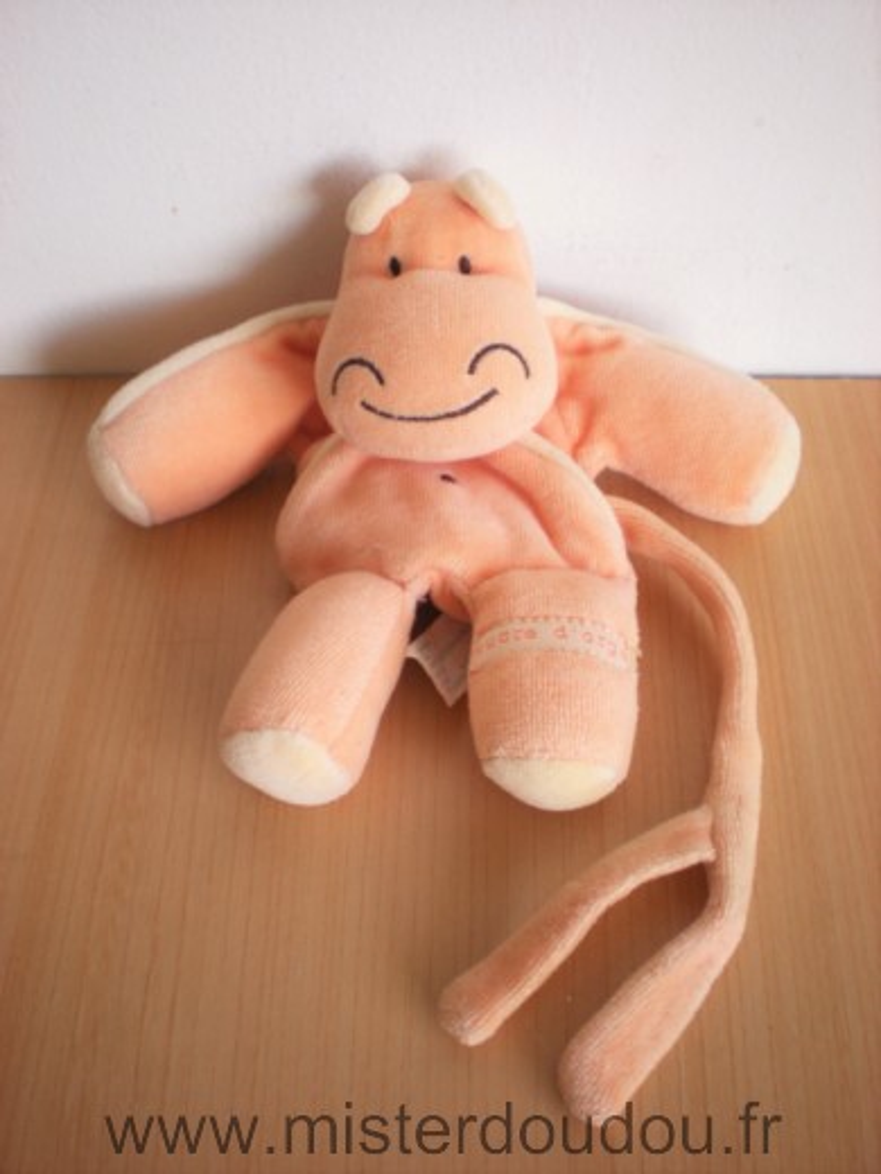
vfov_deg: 49.0
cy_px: 587
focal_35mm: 38
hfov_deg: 37.7
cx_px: 440
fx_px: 1290
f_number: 3.1
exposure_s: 1/56.8
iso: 87
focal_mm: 6.3
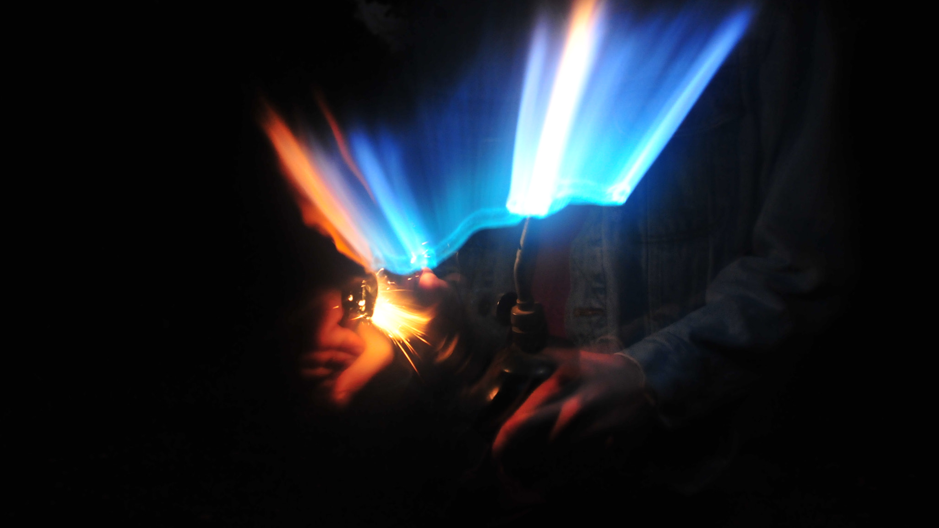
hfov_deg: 46.4
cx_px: 469
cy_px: 225
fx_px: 1095
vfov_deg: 27.1
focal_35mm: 44
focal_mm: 28
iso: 1000
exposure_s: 15
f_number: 6.3
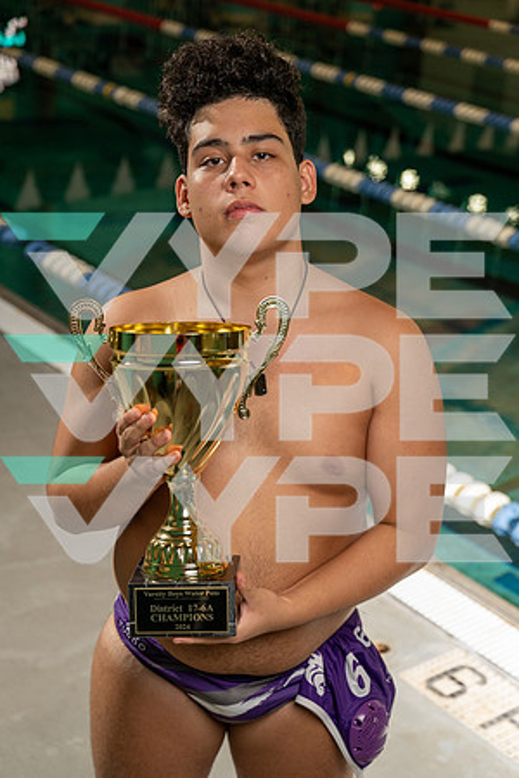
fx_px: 1233
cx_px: 260
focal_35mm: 57
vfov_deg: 35.1
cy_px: 389
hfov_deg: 23.8
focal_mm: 57
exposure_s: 1/250
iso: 500
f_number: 4
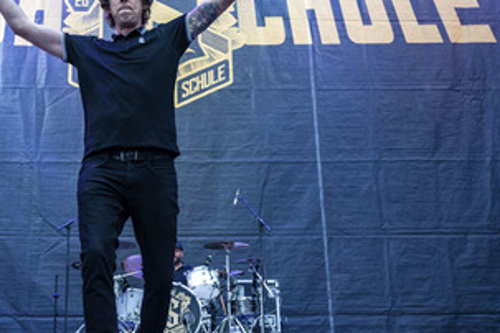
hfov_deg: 31.0
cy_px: 125
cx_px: 146
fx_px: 889
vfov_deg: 21.2
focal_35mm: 64
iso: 1600
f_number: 5
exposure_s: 1/320
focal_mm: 43
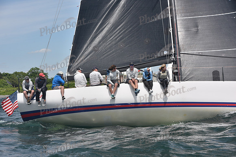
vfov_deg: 13.7
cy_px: 78
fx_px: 656
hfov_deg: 20.4
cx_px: 118
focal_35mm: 100
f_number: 7.1
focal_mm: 100
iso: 320
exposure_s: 1/800
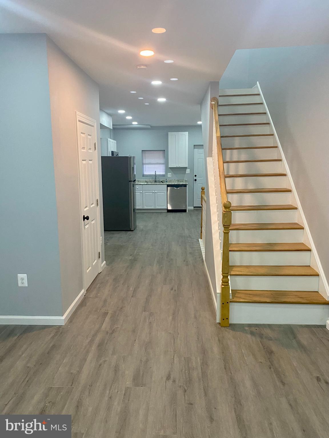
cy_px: 219
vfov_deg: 67.3
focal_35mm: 26
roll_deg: +0.7
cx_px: 164
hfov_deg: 53.1
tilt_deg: -9.7
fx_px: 329
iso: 200
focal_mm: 4.25
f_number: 1.8
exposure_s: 1/60
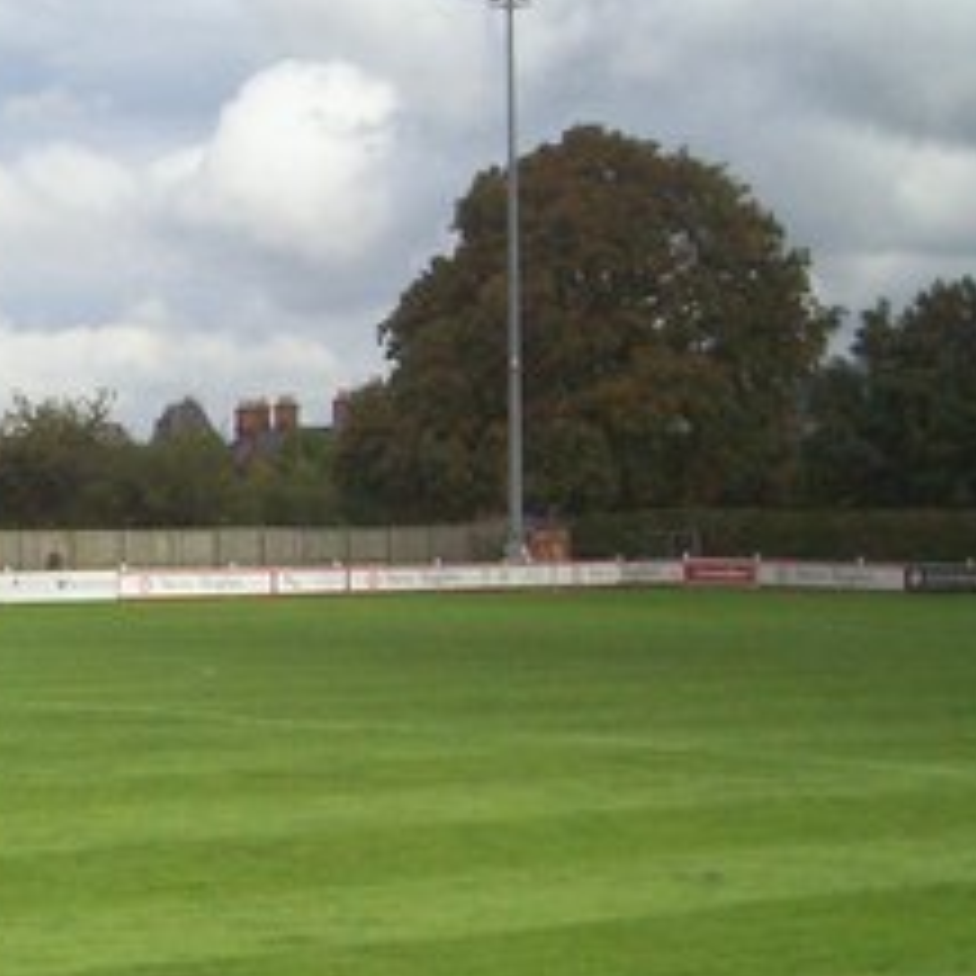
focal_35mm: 94
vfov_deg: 18.3
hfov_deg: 17.6
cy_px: 774
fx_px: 2999
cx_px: -211
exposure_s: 1/950
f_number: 4.5
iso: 100
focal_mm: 5.9
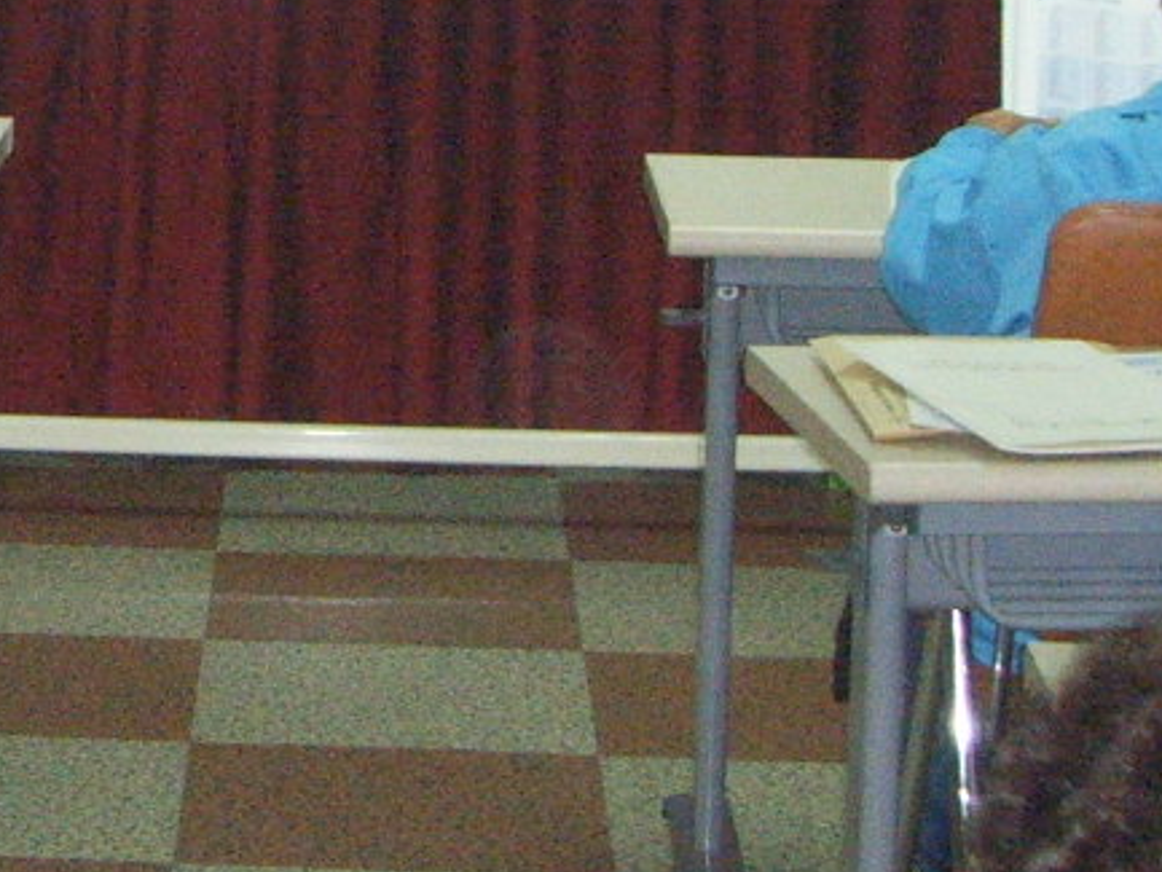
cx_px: -360
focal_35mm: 144
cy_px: 107
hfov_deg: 13.2
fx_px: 4835
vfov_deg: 10.3
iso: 276
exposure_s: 1/45
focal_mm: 6.6
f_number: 3.5
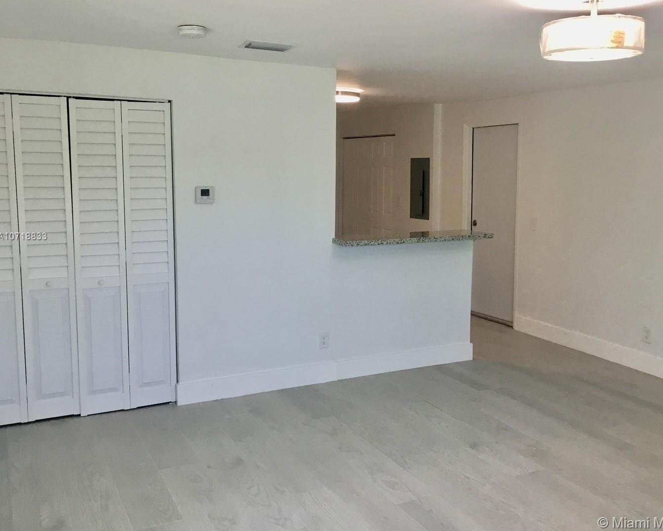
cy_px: 237
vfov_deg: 41.1
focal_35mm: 36
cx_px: 363
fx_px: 706
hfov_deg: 50.2
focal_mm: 3.3
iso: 32
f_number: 2.4
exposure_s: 1/30
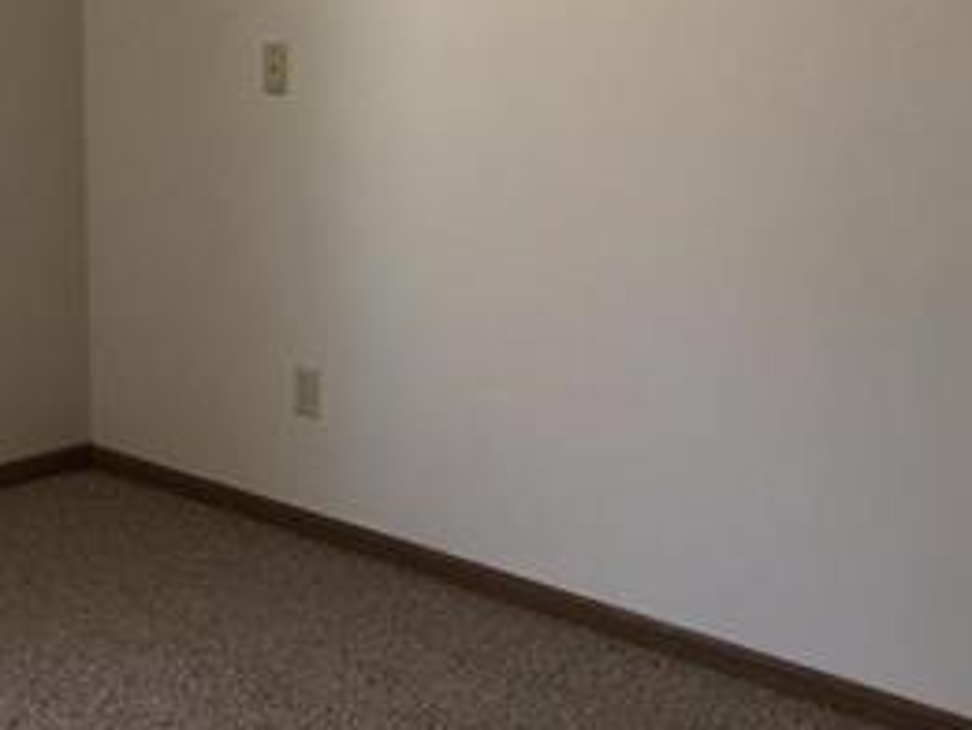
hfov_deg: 26.4
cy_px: 197
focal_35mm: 71
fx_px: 1995
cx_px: 89
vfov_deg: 20.6
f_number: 2.2
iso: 125
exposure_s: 1/17
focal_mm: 4.15
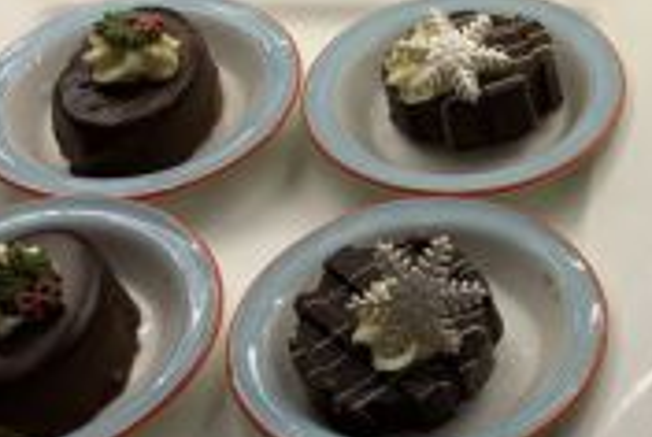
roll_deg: +1.1
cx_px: 682
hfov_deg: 21.2
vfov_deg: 14.9
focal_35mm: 92
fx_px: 1669
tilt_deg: -43.8
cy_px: 218
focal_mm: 4.25
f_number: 1.8
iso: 25
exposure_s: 1/135
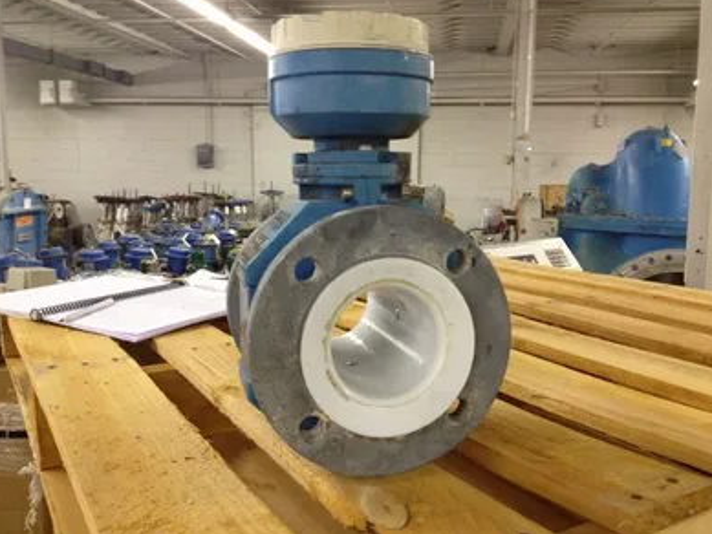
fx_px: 741
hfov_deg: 51.3
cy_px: 263
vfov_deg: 39.7
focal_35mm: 36
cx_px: 361
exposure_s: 1/20
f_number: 2.4
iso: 160
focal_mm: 4.28
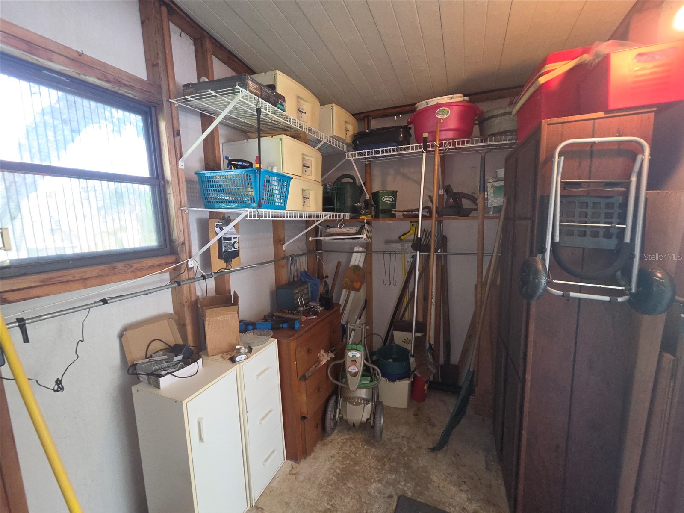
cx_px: 342
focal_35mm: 13
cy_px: 256
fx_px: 257
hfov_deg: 106.2
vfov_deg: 89.9
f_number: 2.2
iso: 250
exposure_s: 1/60
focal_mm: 2.2
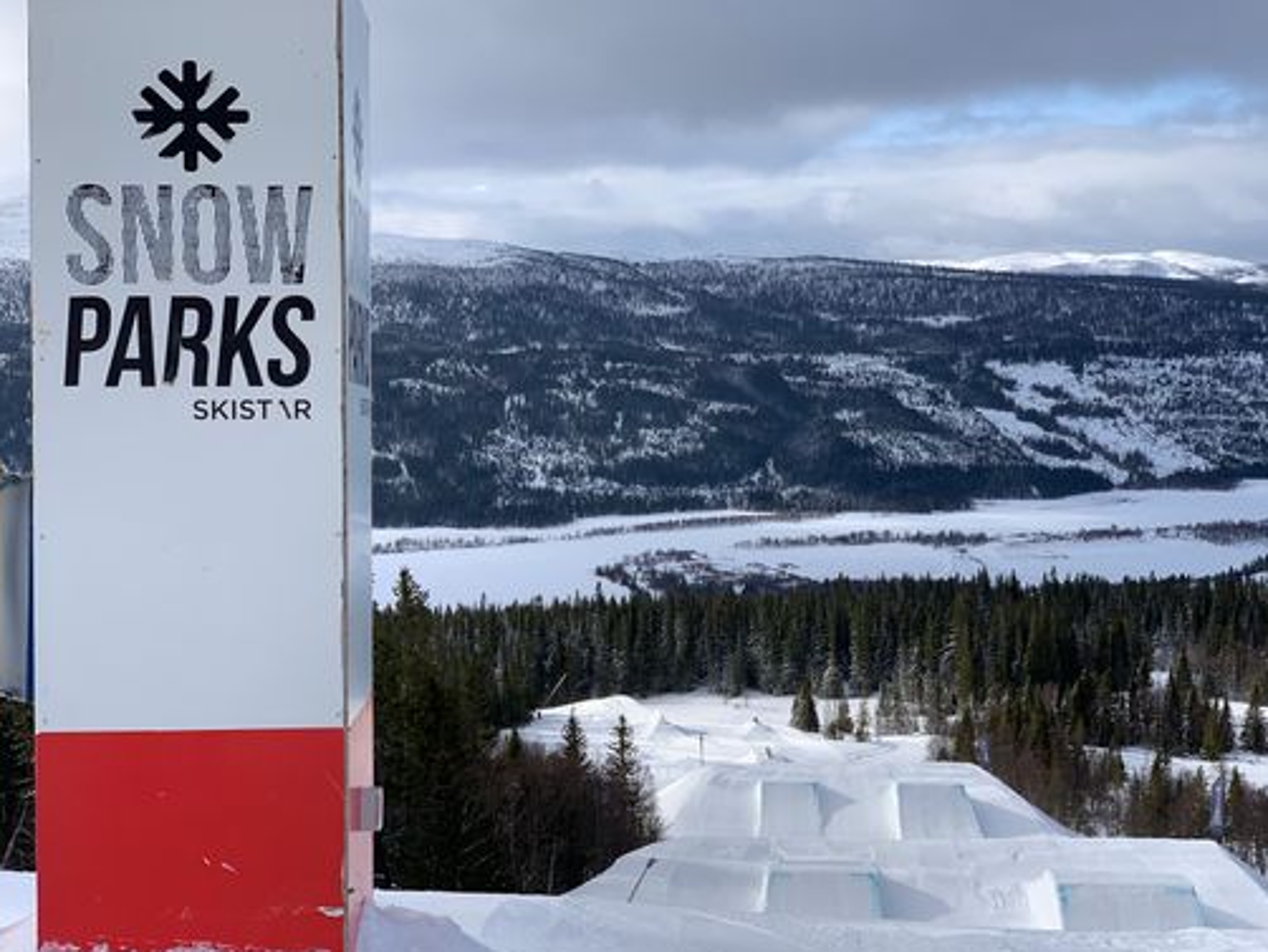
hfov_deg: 36.2
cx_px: 626
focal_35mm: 53
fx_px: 1942
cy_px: 482
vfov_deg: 27.5
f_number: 2.4
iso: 16
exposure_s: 1/1712
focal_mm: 6
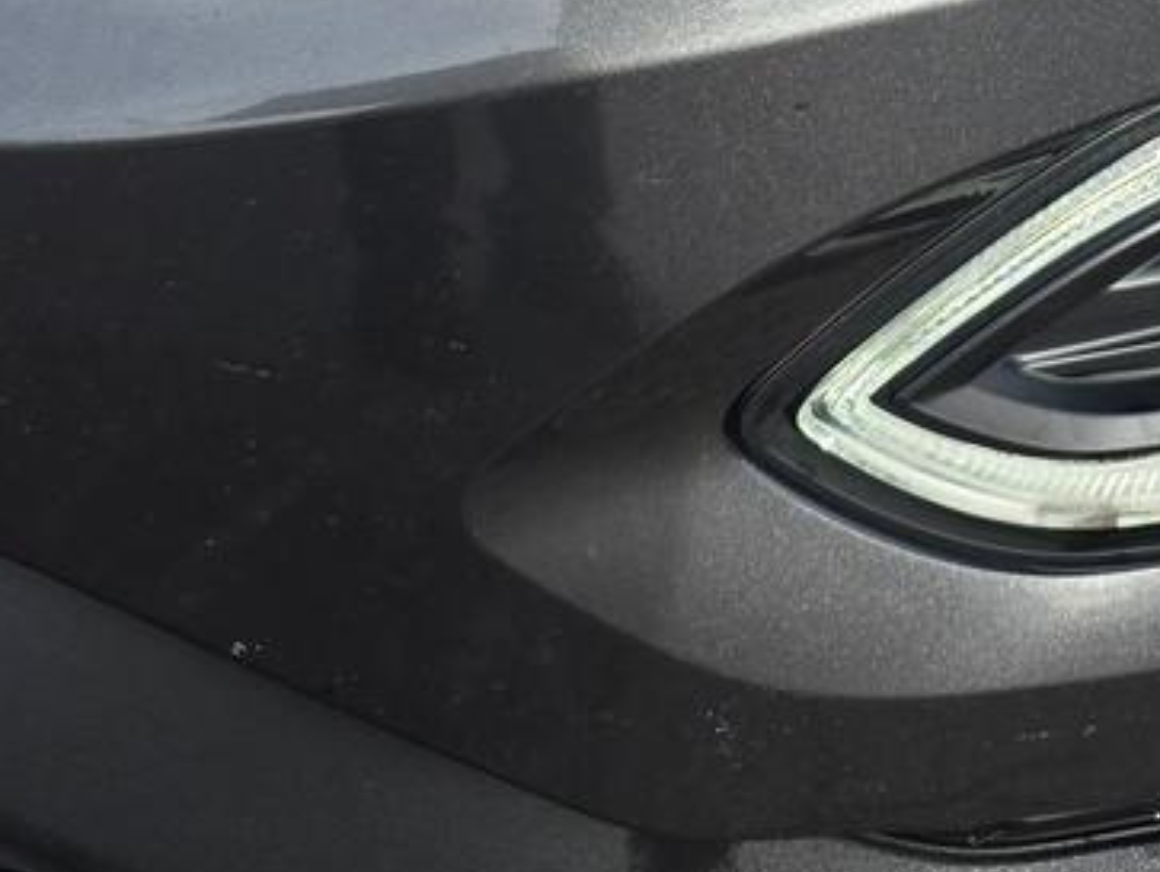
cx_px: 793
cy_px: -332
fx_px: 2717
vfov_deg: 16.9
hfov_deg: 24.0
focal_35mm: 81
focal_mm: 6.3
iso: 80
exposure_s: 1/2820
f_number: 1.7
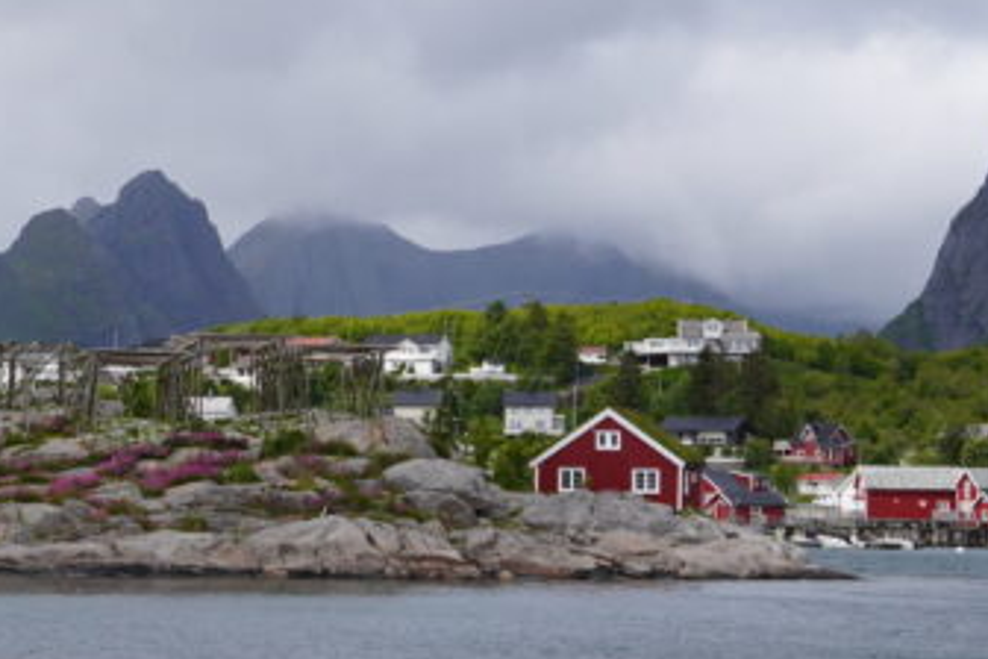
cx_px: -18
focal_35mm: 128
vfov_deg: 10.7
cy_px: 307
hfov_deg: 15.7
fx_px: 3513
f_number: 5.6
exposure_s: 1/500
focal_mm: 28
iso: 100
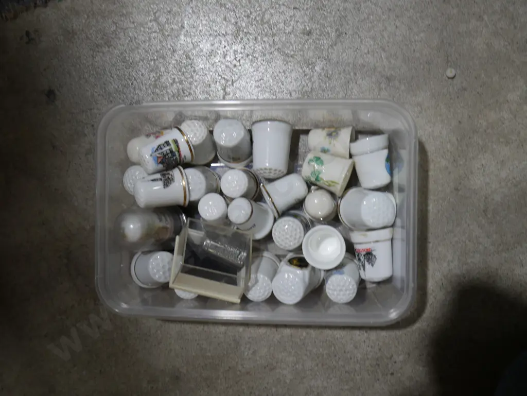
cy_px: 198
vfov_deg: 36.0
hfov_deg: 46.8
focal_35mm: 40
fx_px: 609
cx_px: 264
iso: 250
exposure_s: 1/60
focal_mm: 20
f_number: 5
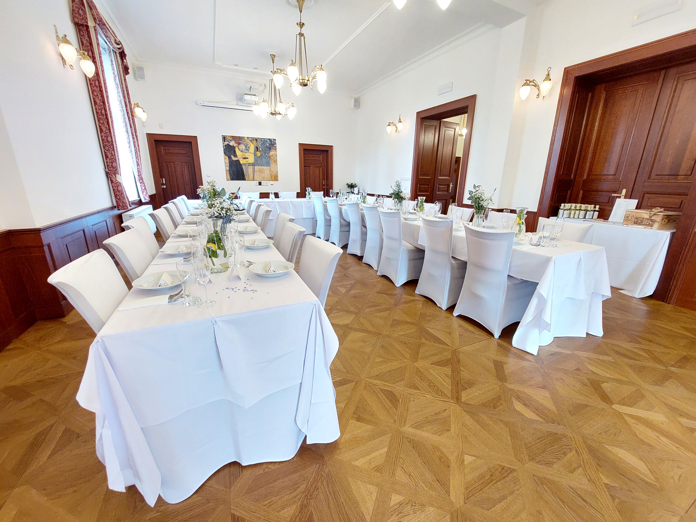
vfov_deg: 89.9
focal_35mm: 13
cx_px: 348
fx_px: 261
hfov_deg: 106.2
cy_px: 261
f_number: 2.2
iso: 320
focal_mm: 1.74
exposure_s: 1/30
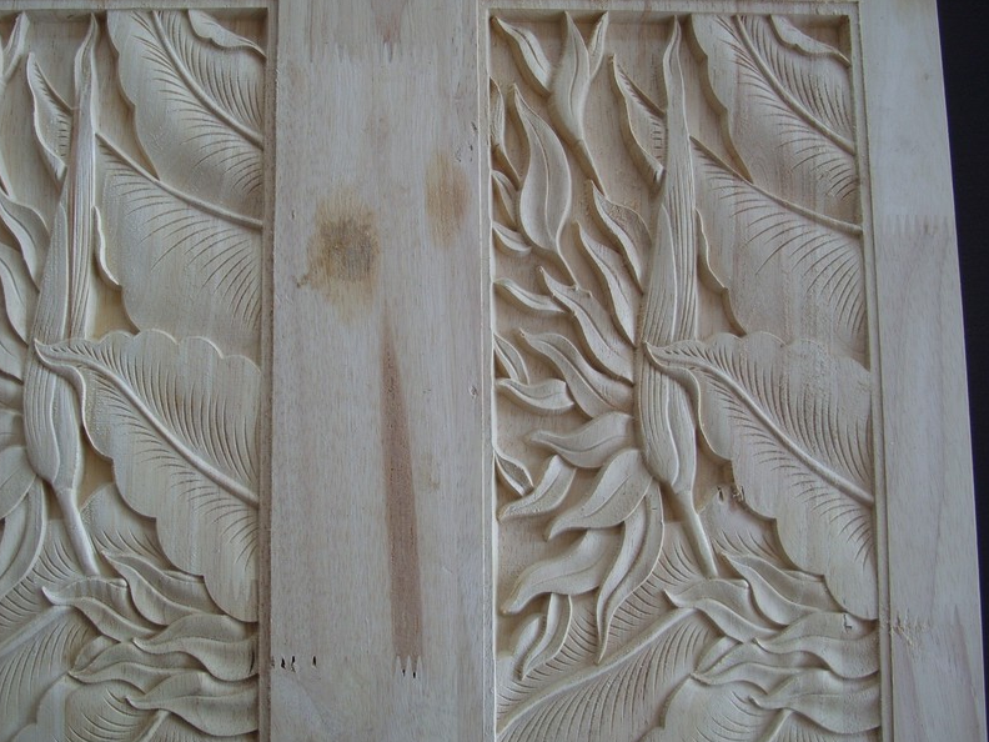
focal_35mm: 48
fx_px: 1371
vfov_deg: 30.3
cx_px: 376
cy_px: 364
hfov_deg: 39.4
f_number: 2.8
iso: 50
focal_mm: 7.8
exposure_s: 1/74
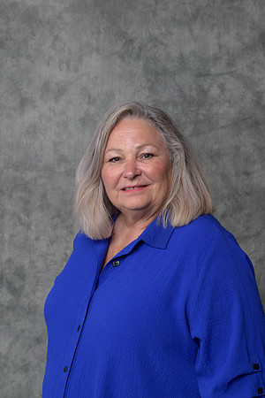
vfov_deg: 30.5
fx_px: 729
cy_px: 199
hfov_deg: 20.6
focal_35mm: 66
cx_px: 132
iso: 400
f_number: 10
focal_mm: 66
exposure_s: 1/125
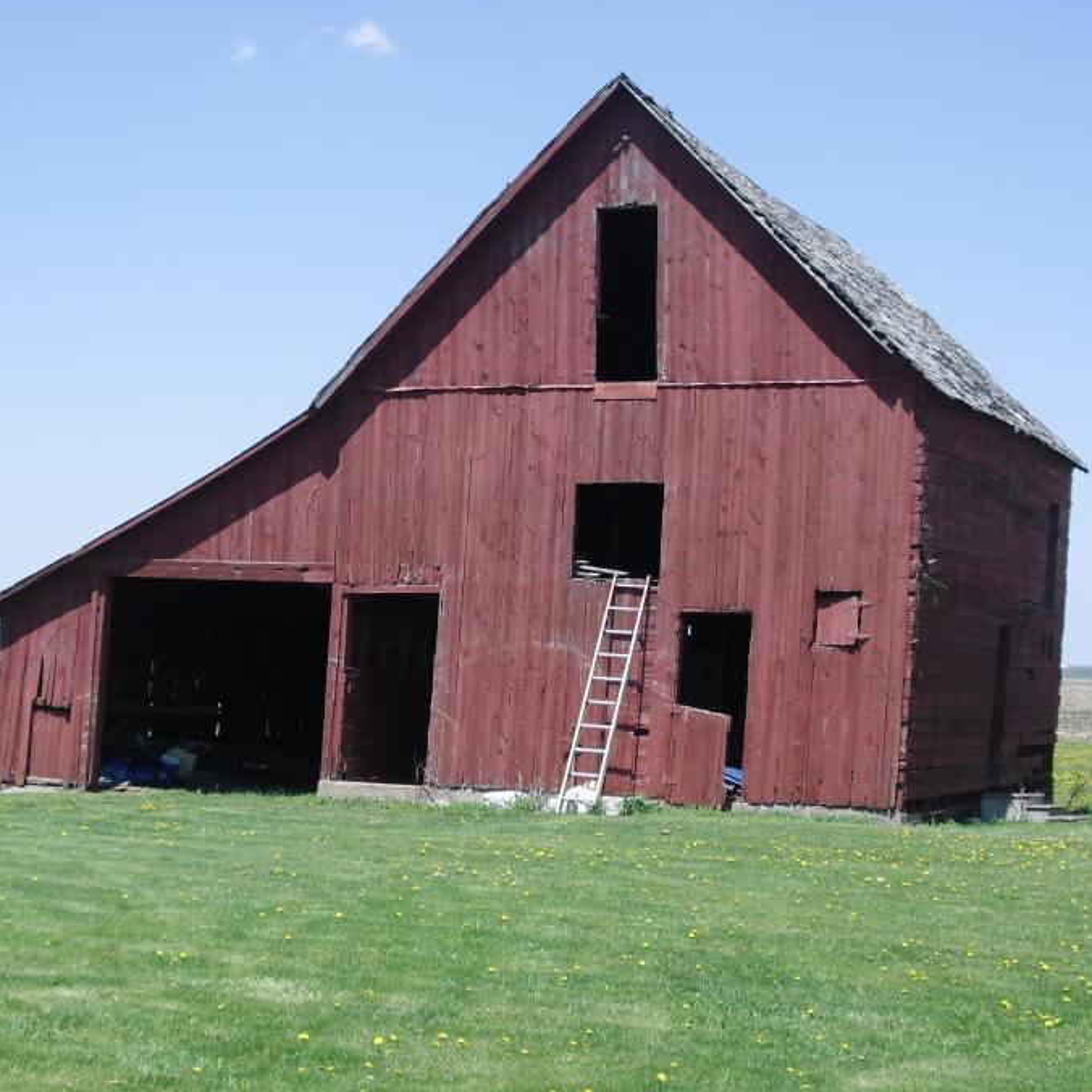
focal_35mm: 71
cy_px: 551
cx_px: 541
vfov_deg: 24.3
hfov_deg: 24.3
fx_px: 2534
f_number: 3.8
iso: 80
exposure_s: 1/500
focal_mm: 9.4
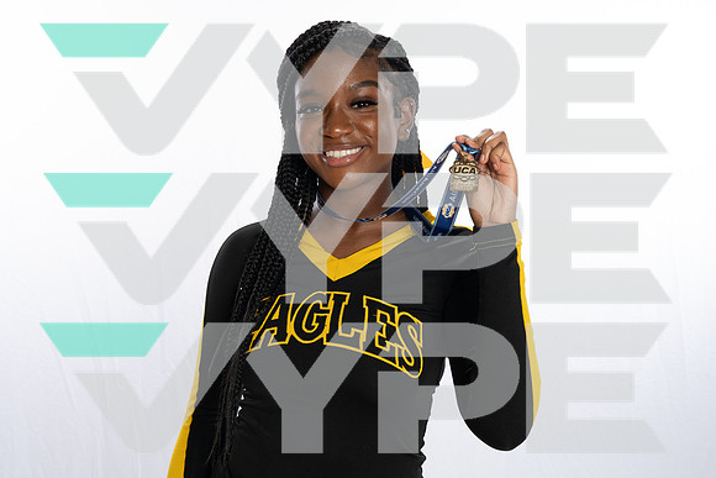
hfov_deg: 41.9
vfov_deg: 28.7
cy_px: 239
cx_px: 358
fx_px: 935
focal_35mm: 47
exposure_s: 1/250
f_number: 10
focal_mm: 47
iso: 1250
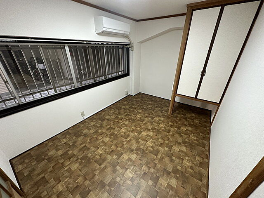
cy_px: 99
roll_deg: +0.5
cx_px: 132
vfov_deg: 85.7
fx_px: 107
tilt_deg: -22.1
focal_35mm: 14
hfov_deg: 102.1
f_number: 2.2
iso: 200
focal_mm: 2.22
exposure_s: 1/60
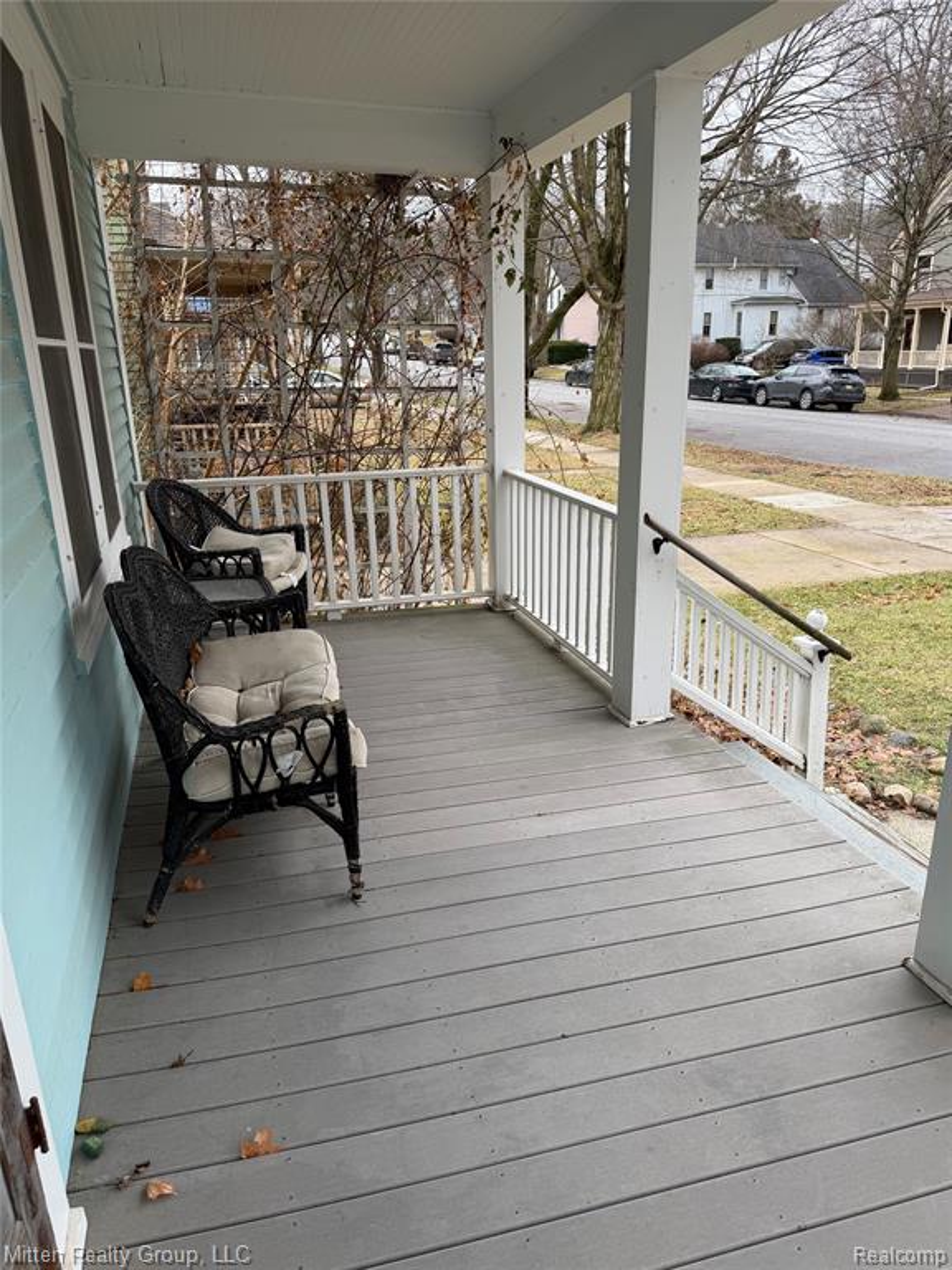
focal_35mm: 24
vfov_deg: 71.6
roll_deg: +0.8
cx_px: 476
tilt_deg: -17.7
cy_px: 635
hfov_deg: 56.8
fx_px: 880
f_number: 1.78
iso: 64
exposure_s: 1/121
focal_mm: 6.76
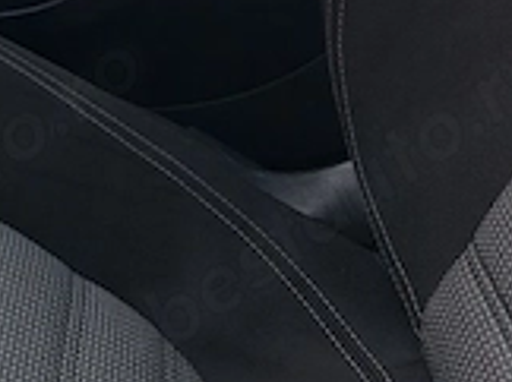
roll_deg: +2.5
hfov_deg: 19.5
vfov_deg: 14.9
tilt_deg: -16.3
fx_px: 1314
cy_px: -249
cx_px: -237
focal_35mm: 89
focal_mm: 6.76
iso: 100
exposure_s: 1/677
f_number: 1.78
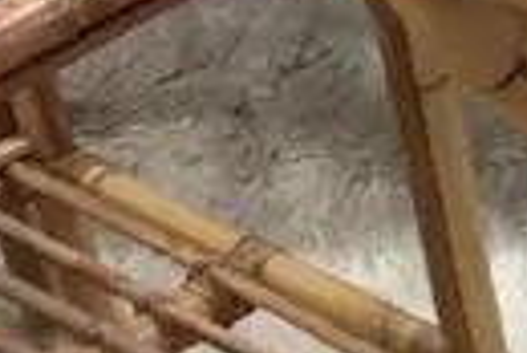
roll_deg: -1.0
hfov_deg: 8.0
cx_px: 1240
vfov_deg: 5.5
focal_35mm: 237
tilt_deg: -42.3
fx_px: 3473
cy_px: 978
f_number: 2.2
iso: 32
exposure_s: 1/17
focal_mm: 4.15
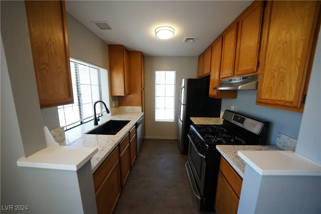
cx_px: 160
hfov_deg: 112.6
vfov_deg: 90.0
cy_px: 107
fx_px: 107
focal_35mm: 12
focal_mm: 12
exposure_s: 1/250
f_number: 6.3
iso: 6400
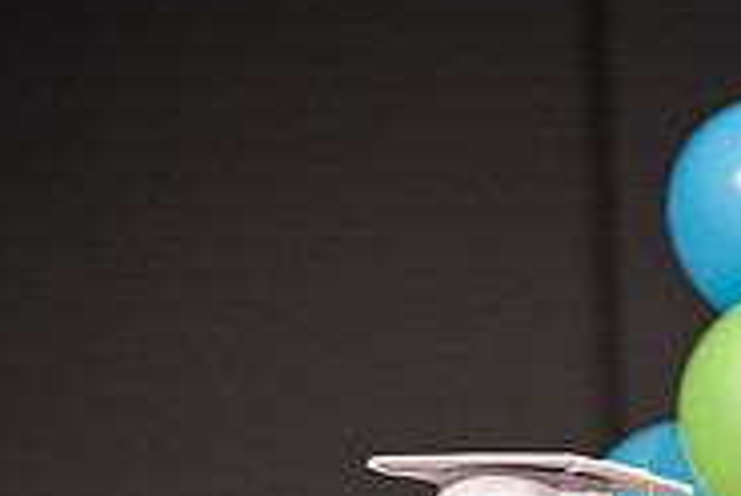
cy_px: 590
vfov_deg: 2.0
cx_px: 868
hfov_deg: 3.0
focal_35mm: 682
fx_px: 14060
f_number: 2.8
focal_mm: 200
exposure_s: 1/400
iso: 500
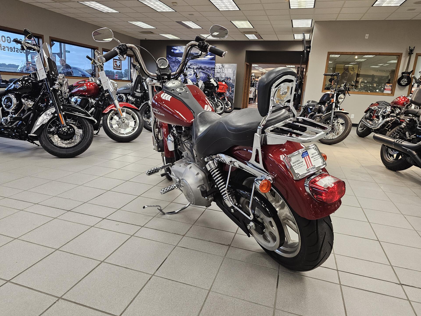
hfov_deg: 71.6
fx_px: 292
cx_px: 205
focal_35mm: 24
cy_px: 161
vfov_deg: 56.8
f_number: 1.7
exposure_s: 1/120
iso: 250
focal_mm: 6.3
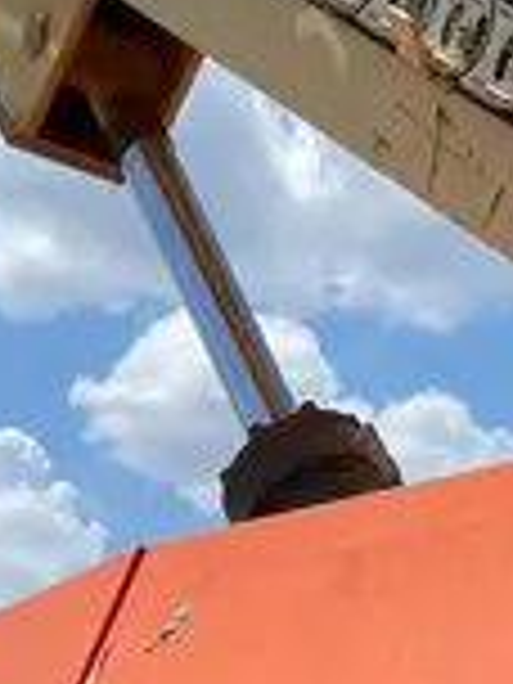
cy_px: 1555
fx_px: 2470
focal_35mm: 125
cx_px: 171
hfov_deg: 11.8
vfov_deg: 12.8
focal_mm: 4.2
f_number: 1.6
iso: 50
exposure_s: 1/4831
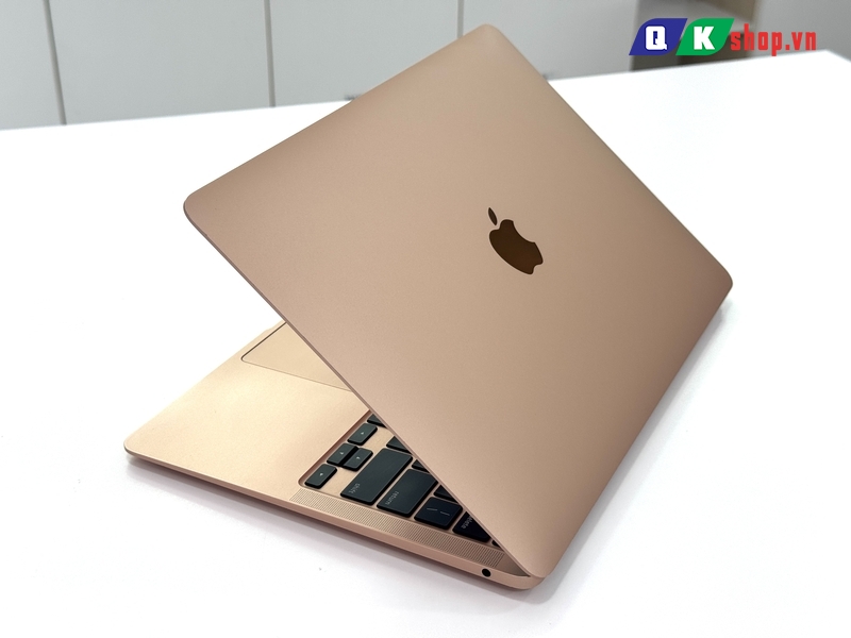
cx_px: 426
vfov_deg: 30.3
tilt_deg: -30.5
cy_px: 319
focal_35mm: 48
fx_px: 1180
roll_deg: -0.5
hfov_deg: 39.7
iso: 50
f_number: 1.78
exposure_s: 1/157
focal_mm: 6.76
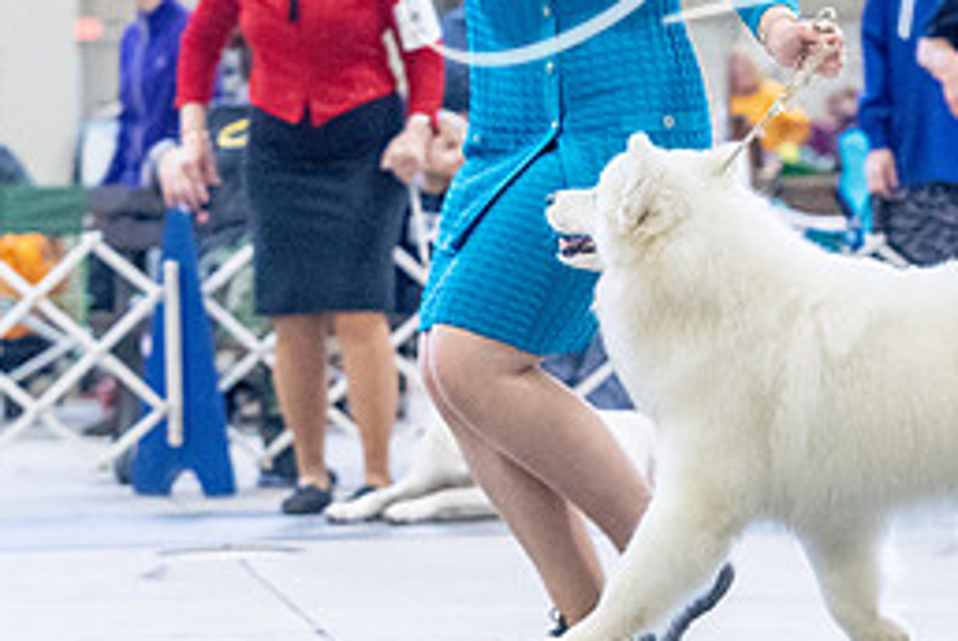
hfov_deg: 10.5
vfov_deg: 7.1
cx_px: 939
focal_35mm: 194
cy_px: 132
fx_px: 5168
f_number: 3.5
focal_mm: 86
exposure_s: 1/320
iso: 6400
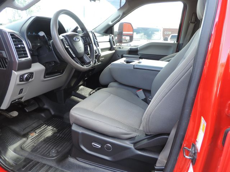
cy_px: 86
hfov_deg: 71.6
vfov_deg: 56.8
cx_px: 115
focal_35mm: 24
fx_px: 159
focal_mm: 4.3
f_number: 3
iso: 80
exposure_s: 1/40
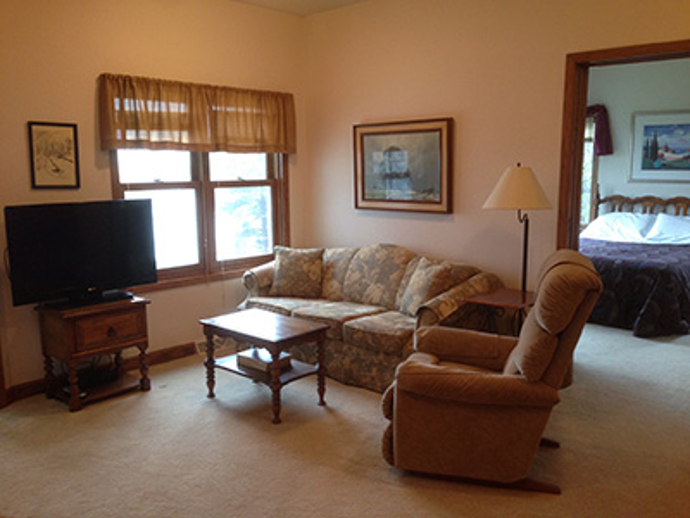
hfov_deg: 55.4
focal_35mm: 33
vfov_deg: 42.9
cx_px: 345
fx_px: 658
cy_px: 259
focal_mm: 4.12
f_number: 2.4
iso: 125
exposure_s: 1/20
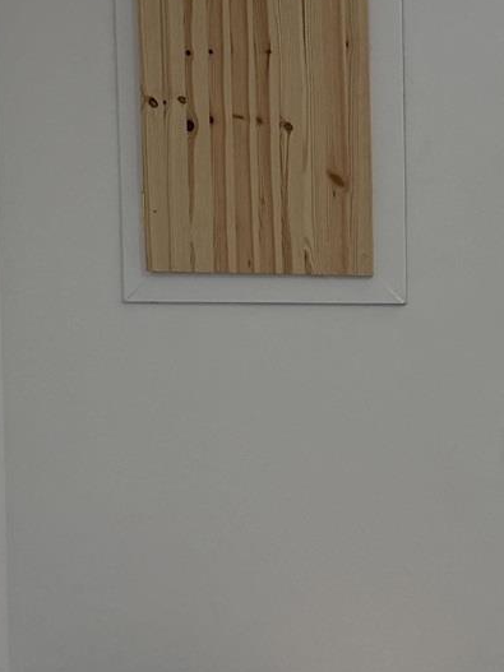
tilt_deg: -8.6
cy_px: 472
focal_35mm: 105
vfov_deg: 18.6
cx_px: 801
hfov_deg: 13.2
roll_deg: -1.3
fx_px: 2039
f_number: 1.78
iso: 80
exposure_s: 1/167
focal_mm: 6.76
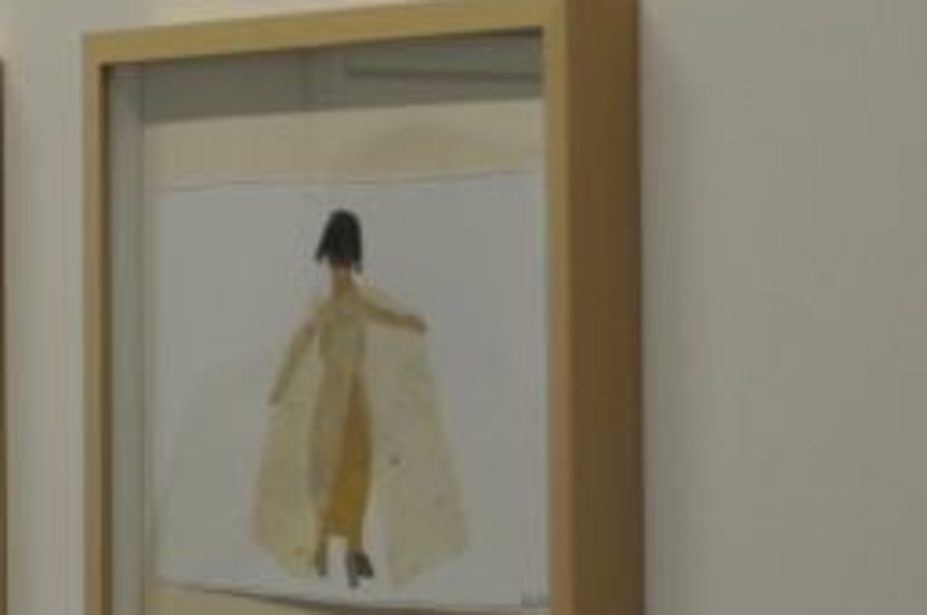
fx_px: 4629
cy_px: 40
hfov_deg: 11.0
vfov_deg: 7.6
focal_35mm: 180
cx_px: -464
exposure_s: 1/100
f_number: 5
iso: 400
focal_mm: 30
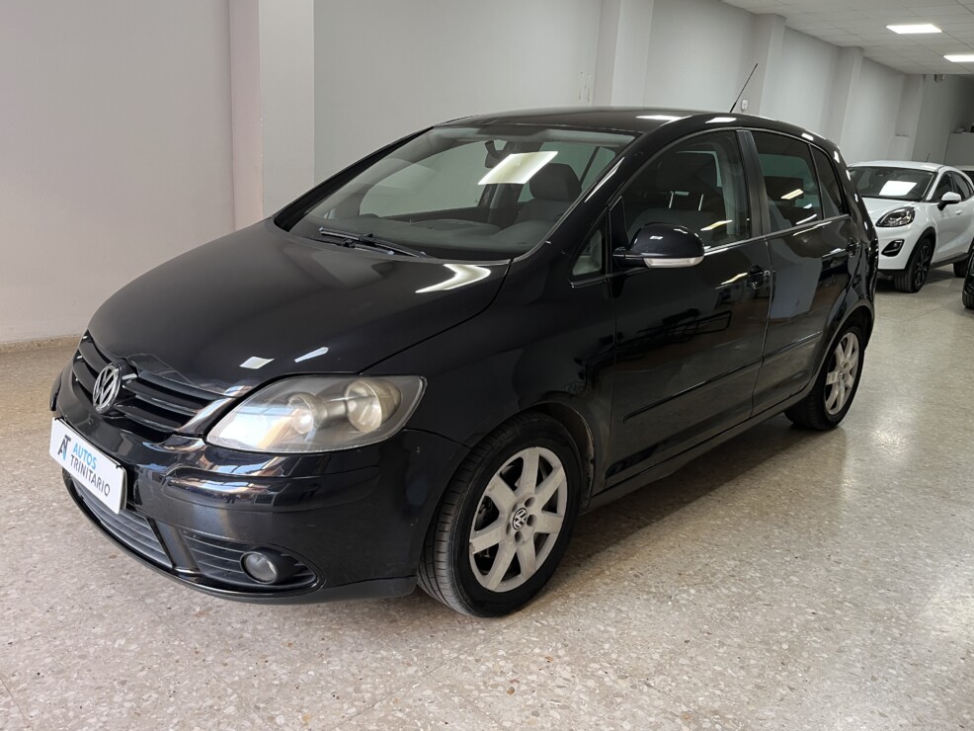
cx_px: 474
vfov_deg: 51.4
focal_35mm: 27
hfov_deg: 65.3
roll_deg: -3.6
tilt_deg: -14.5
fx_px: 760
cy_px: 358
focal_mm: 5.1
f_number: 1.6
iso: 125
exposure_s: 1/50
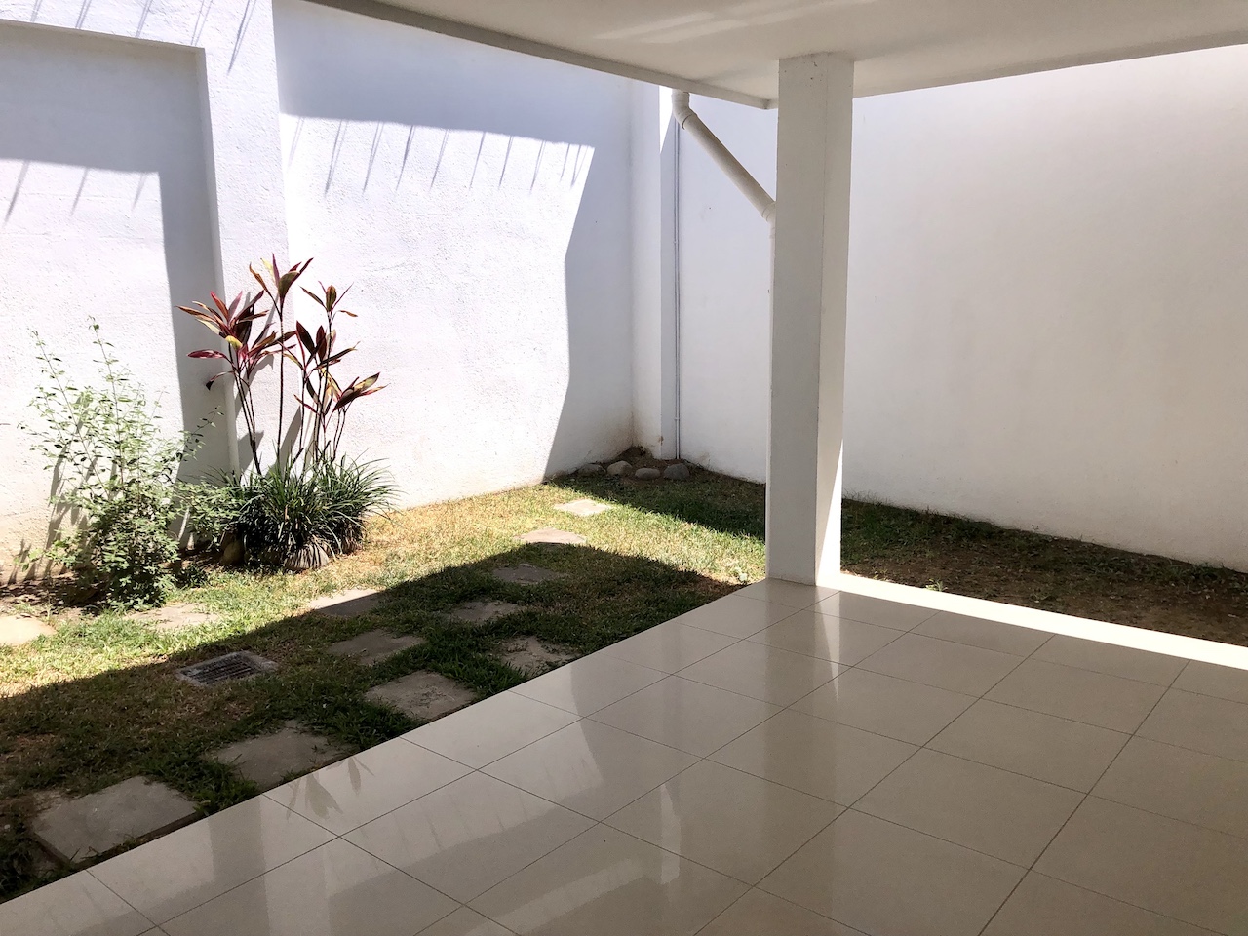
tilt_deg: -9.0
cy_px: 468
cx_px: 624
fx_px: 1009
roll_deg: +1.3
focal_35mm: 28
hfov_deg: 63.4
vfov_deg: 49.7
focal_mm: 4
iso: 20
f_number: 1.8
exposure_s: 1/3690
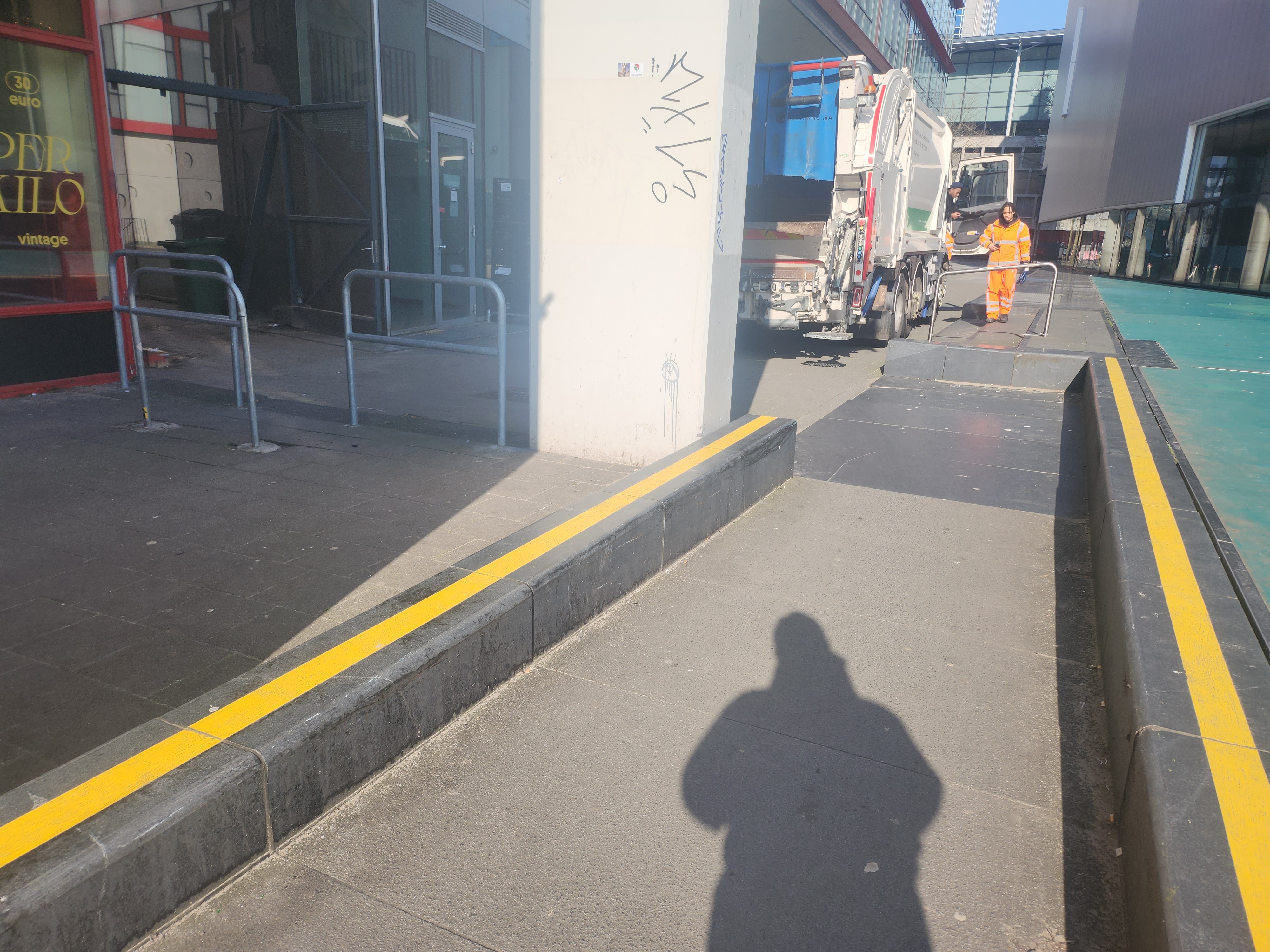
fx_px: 881
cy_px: 476
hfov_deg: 71.6
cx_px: 635
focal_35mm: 24
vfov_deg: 56.8
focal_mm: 5
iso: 50
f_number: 1.8
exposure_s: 1/3001
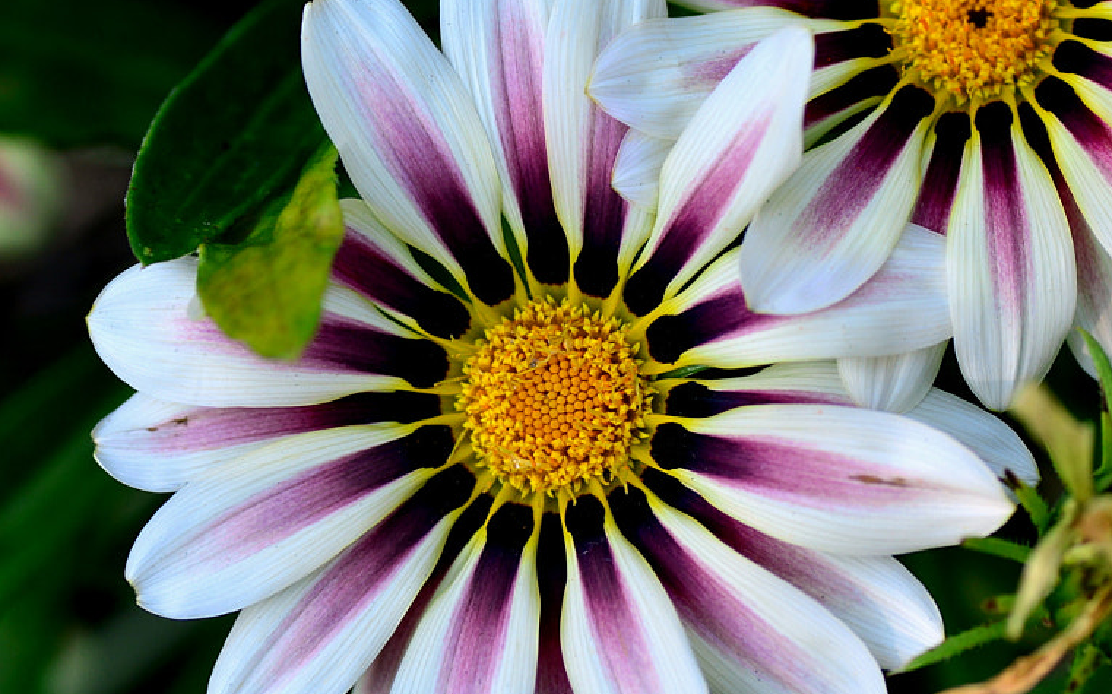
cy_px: 351
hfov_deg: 10.9
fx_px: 5847
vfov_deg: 6.8
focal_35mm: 193
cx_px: 606
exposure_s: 1/1500
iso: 200
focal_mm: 90
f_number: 5.6
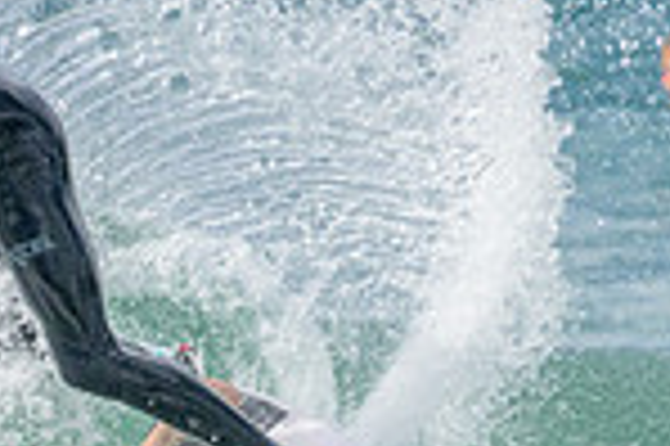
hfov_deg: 0.7
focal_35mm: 3119
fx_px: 57984
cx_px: 90
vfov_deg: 0.4
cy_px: 520
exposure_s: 1/1250
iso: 2200
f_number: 11
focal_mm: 800
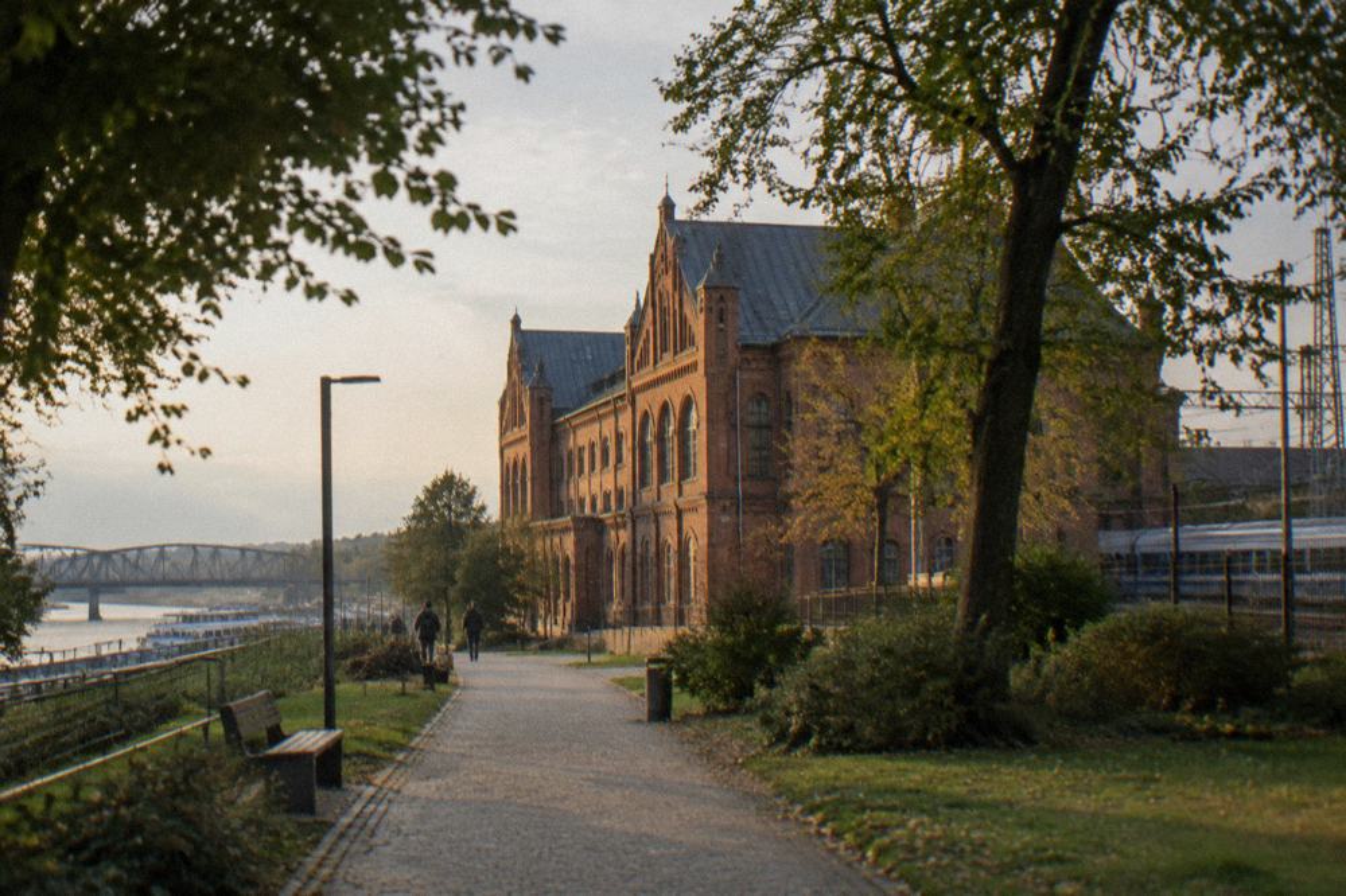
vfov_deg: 33.4
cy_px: 448
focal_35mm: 40
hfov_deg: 48.5
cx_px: 673
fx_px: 1495
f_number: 11
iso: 400
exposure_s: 1/160
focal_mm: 40
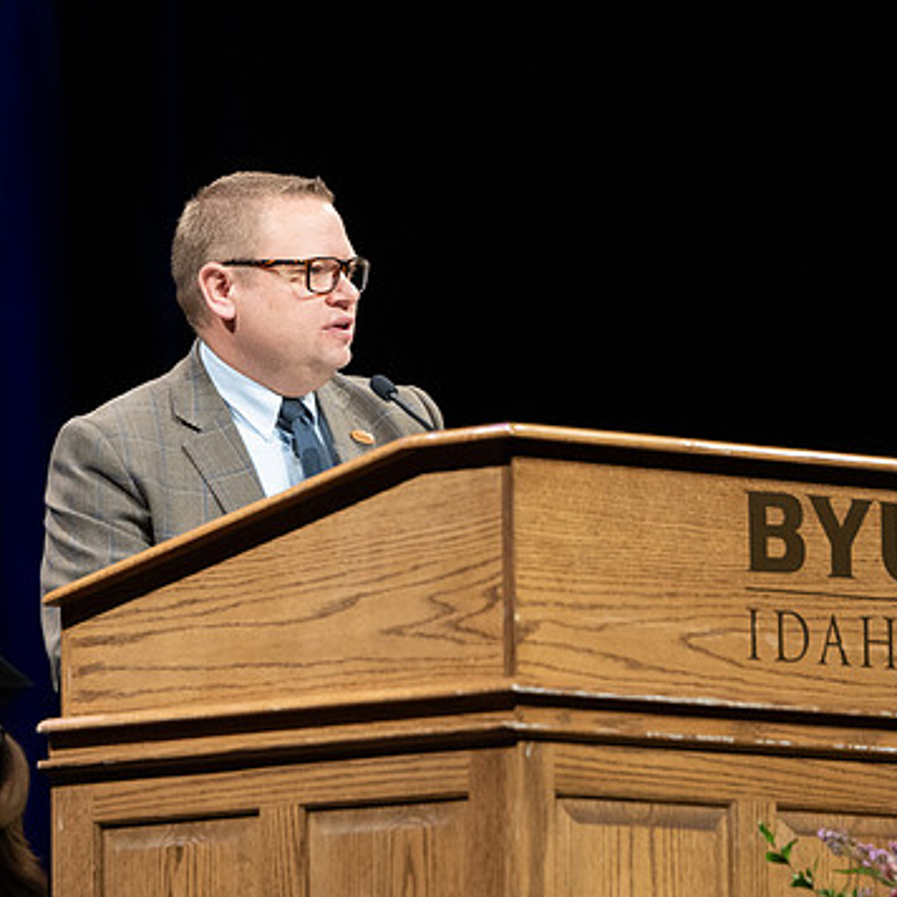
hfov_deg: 5.1
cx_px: 279
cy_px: 299
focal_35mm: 345
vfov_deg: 5.1
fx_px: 10114
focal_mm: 180
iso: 1600
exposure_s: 1/400
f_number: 3.2
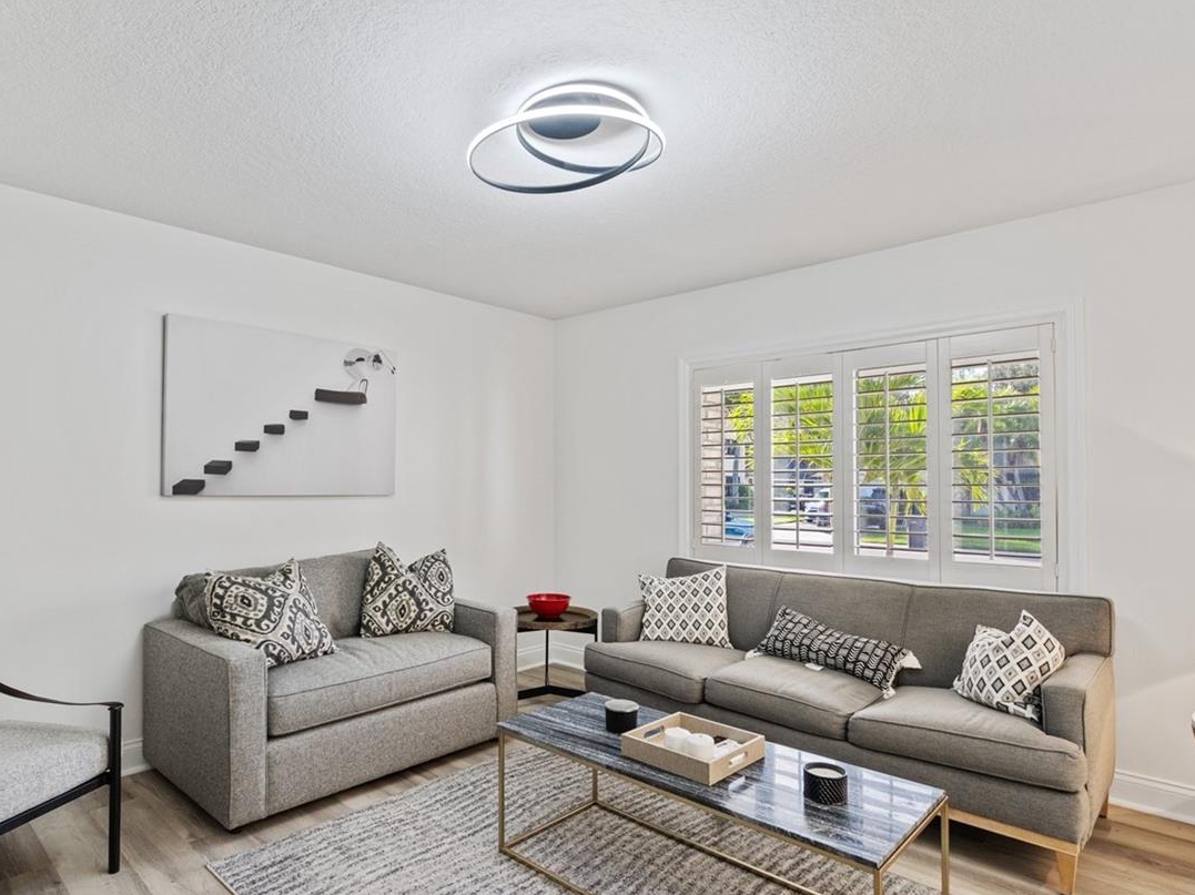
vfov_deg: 65.9
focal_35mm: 20
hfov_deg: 81.4
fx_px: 690
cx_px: 526
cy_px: 478
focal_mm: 14
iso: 160
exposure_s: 1/4
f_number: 7.1
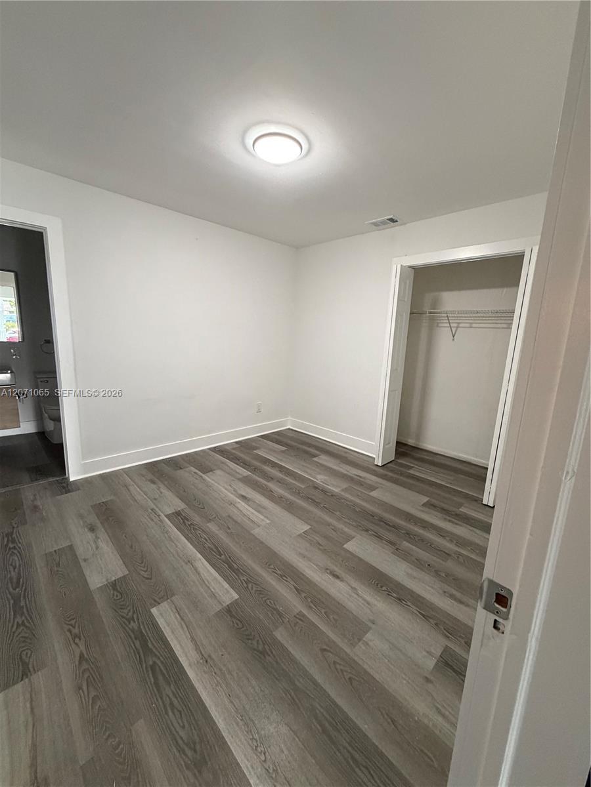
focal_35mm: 14
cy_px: 394
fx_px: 319
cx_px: 296
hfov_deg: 85.7
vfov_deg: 102.1
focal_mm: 2.22
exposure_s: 1/60
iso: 320
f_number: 2.2
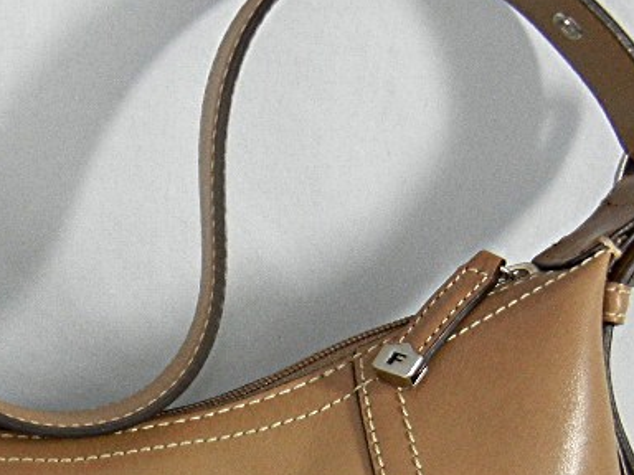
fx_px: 1465
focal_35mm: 80
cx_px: 33
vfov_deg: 17.9
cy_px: 495
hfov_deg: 23.6
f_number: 3.5
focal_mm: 5.4
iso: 200
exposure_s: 1/30
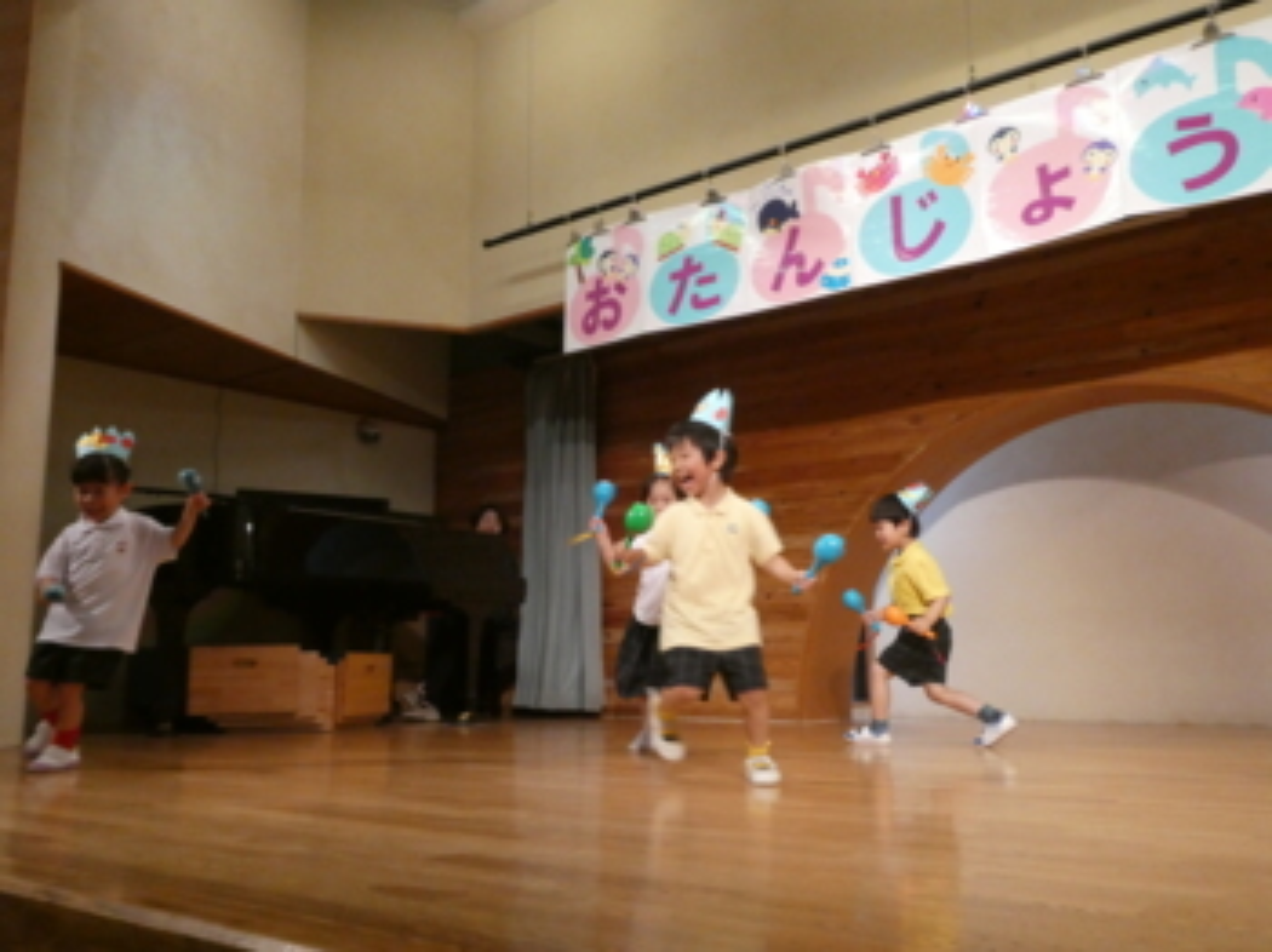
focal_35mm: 31
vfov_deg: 45.4
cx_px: 636
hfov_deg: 58.4
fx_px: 1138
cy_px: 476
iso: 640
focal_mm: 5.4
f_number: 3.5
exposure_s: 1/80
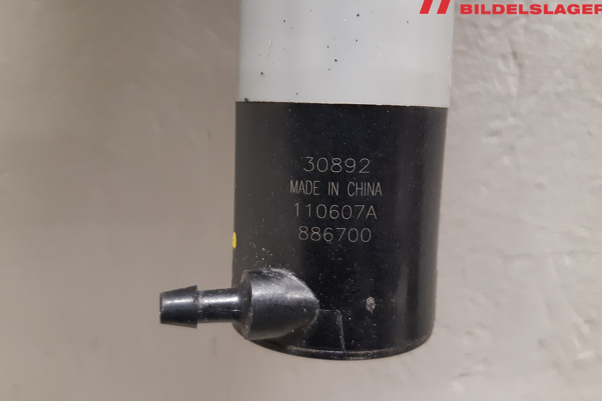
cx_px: 295
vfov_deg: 46.4
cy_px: 196
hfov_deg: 65.5
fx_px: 468
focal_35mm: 28
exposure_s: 1/25
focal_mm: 3.93
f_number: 1.7
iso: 250
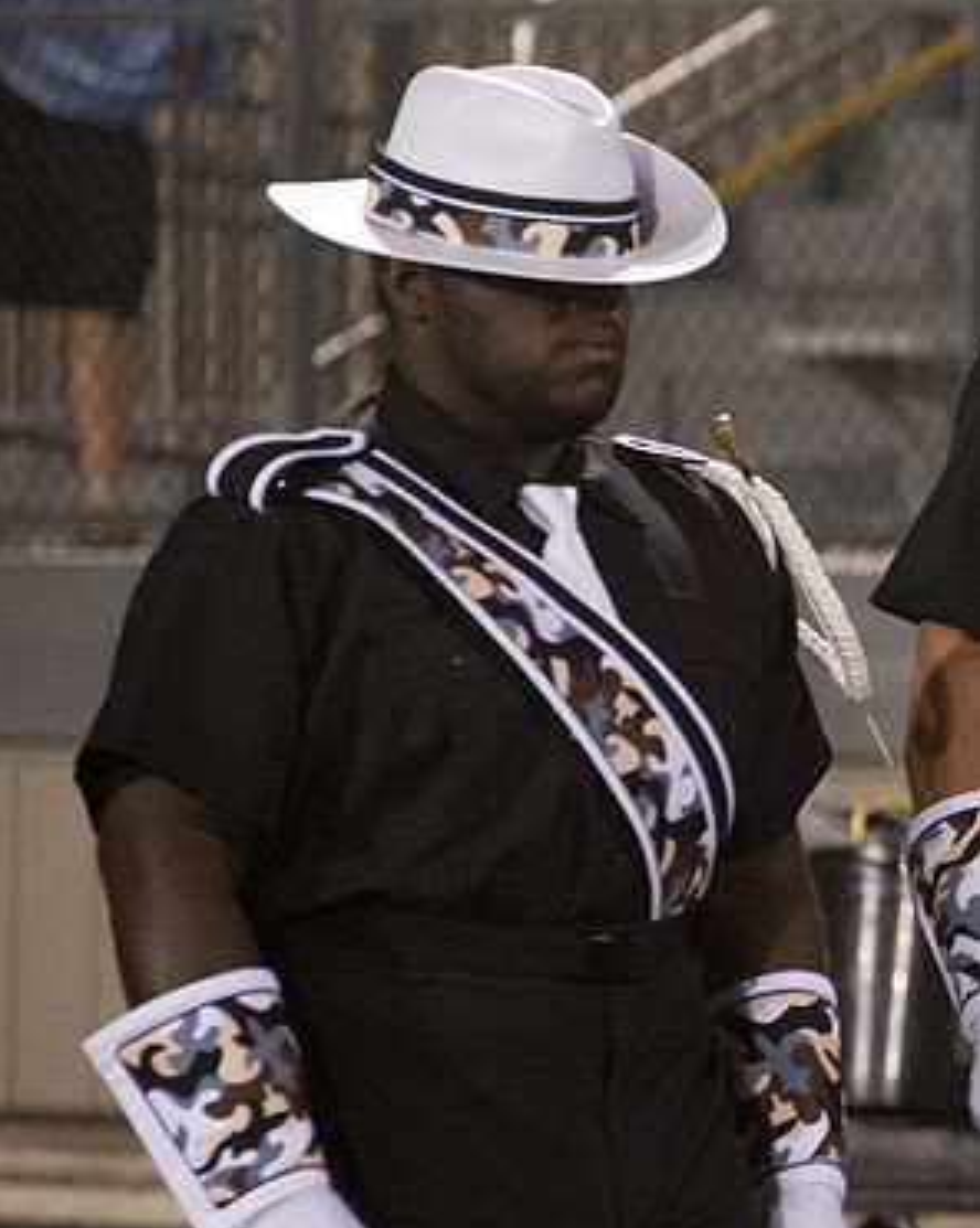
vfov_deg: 4.9
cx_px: 1406
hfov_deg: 3.9
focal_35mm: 392
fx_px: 14235
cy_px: 631
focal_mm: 155
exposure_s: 1/160
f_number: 4.8
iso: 9000
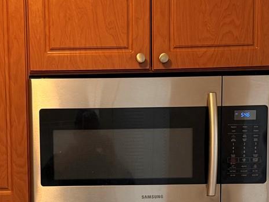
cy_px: 198
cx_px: 97
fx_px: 645
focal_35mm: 83
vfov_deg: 17.4
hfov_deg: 23.5
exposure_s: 1/60
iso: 250
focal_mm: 6.76
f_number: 1.78
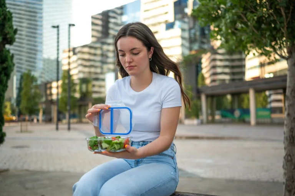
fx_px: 287
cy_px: 98
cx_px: 148
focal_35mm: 35
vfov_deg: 37.8
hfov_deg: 54.5
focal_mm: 35
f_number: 1.8
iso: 200
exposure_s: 1/2000
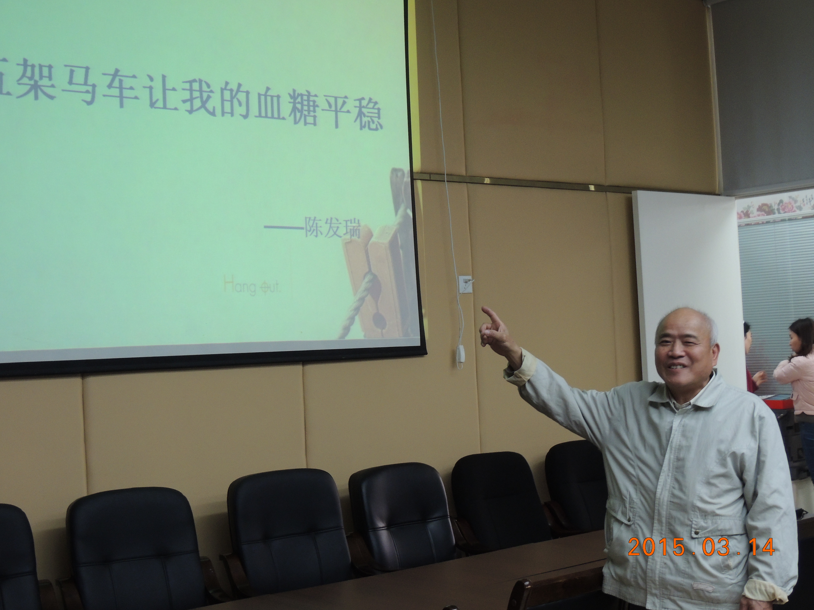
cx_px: 407
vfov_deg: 29.1
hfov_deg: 38.2
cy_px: 305
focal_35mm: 50
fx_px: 1176
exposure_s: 1/13
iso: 400
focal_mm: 8.9
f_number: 3.6
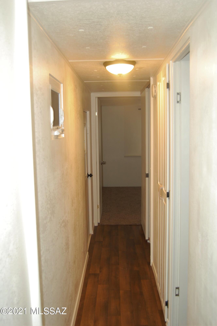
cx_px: 108
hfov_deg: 38.3
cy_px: 163
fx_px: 313
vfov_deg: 55.2
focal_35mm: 34
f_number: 3.8
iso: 400
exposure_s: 1/60
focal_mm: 23
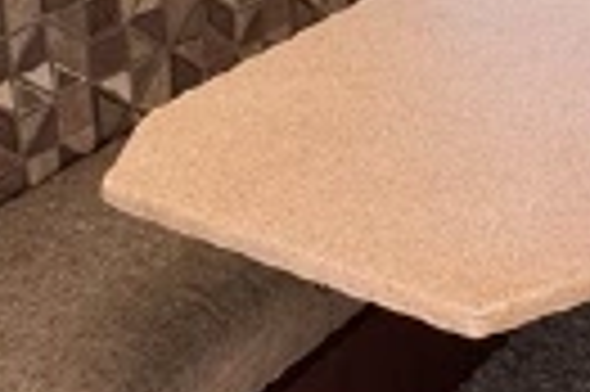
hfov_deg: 21.6
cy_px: -63
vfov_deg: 14.9
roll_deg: +0.4
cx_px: 658
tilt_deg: -23.5
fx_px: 1457
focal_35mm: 89
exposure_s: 1/99
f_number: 2.2
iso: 50
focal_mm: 2.22
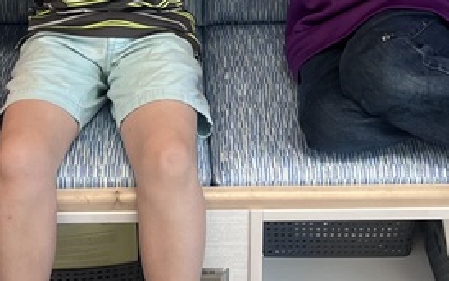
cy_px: -99
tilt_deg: -18.6
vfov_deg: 12.3
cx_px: 192
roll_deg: +0.1
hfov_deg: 20.2
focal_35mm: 103
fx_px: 1260
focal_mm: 5.1
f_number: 1.6
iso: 64
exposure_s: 1/60
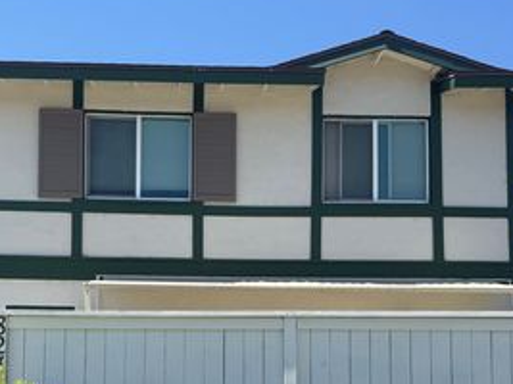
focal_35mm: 45
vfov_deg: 30.9
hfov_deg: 41.7
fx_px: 667
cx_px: 186
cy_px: 335
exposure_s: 1/3425
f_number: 1.78
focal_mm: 6.76
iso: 80
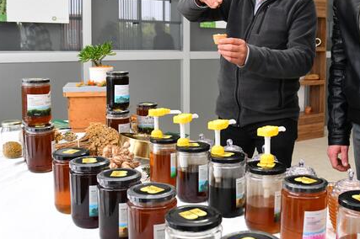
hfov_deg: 43.1
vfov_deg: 29.6
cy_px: 80
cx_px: 238
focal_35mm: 45
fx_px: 450
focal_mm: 24
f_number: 8
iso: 2500
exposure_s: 1/125
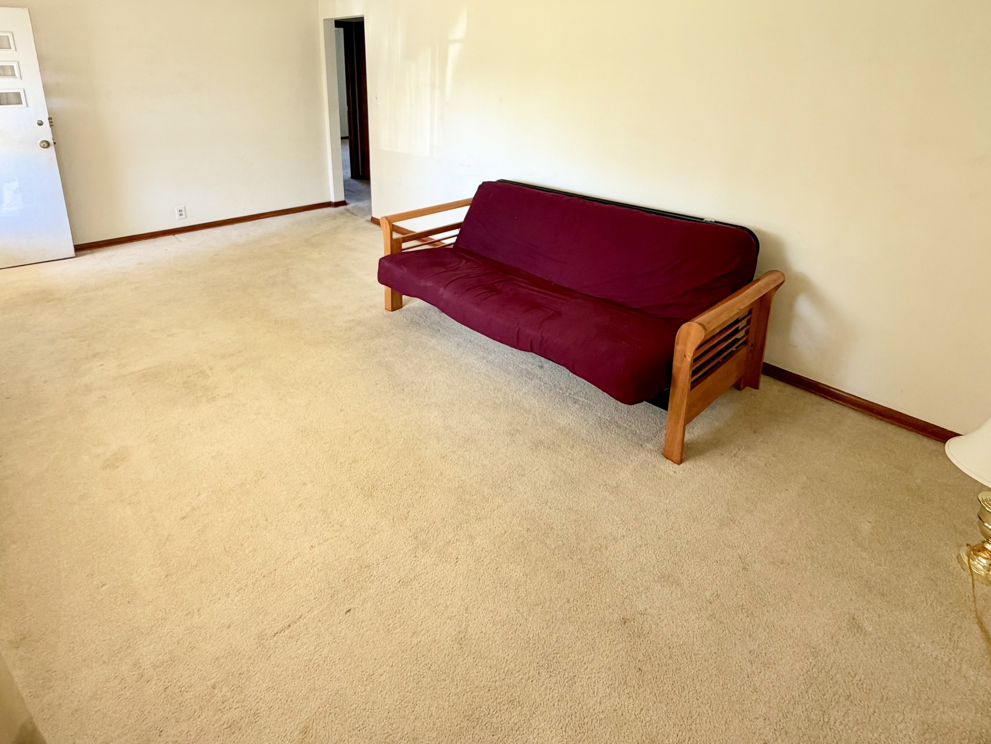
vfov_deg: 63.3
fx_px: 573
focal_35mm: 20
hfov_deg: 81.6
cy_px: 217
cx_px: 460
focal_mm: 2.22
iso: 125
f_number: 2.2
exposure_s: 1/121
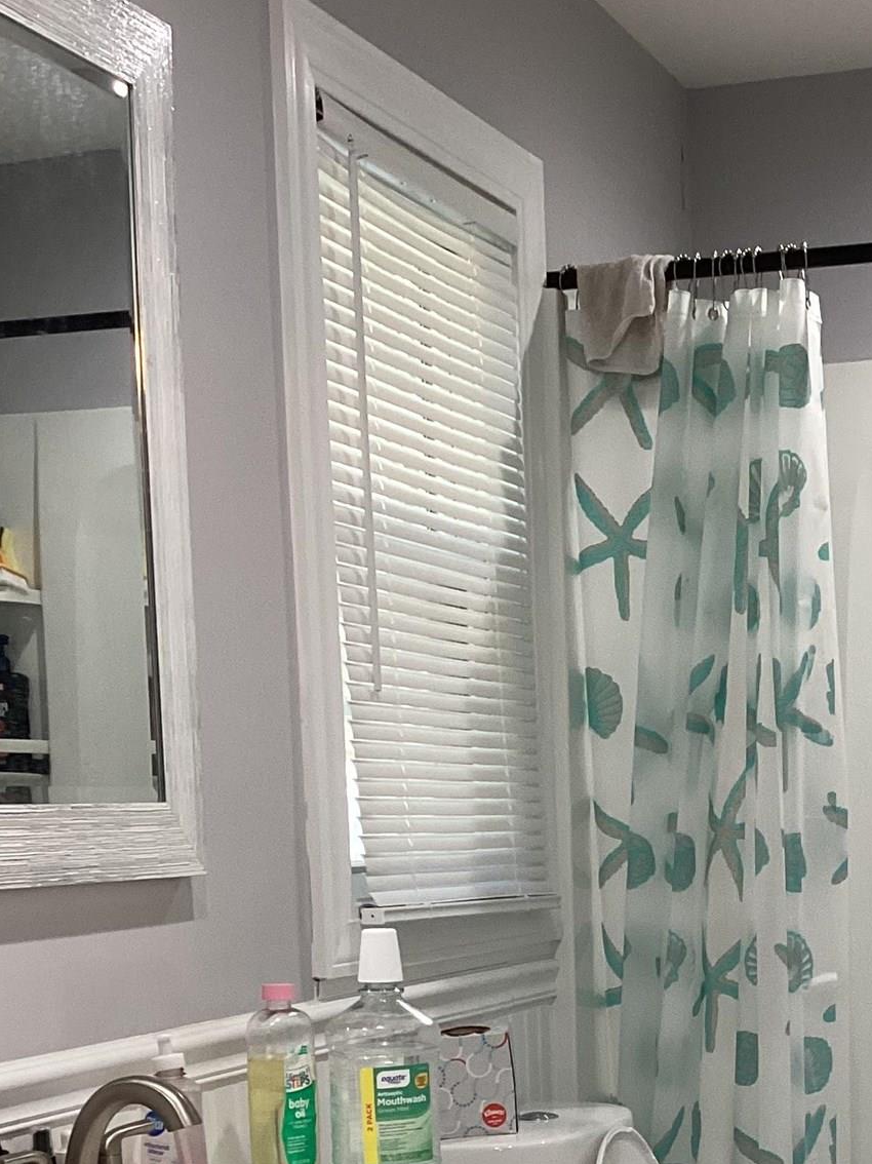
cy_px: 1142
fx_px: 2117
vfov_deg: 28.9
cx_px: 623
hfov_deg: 23.1
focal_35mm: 63
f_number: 2.4
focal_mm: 3.3
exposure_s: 1/60
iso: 100
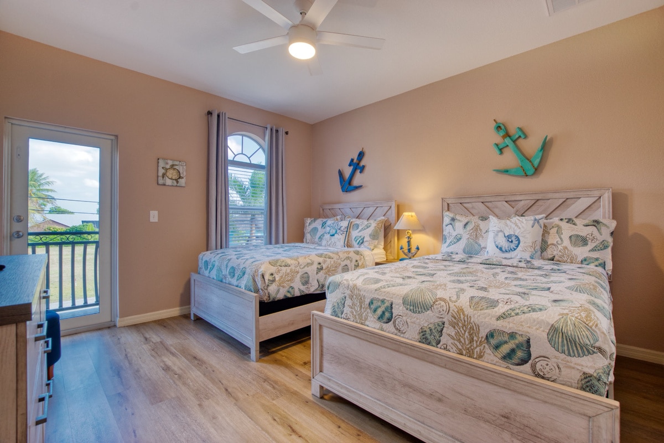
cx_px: 332
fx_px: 277
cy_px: 222
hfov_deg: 100.4
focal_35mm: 15
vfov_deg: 77.3
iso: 400
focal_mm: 10
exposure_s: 1/20
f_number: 8
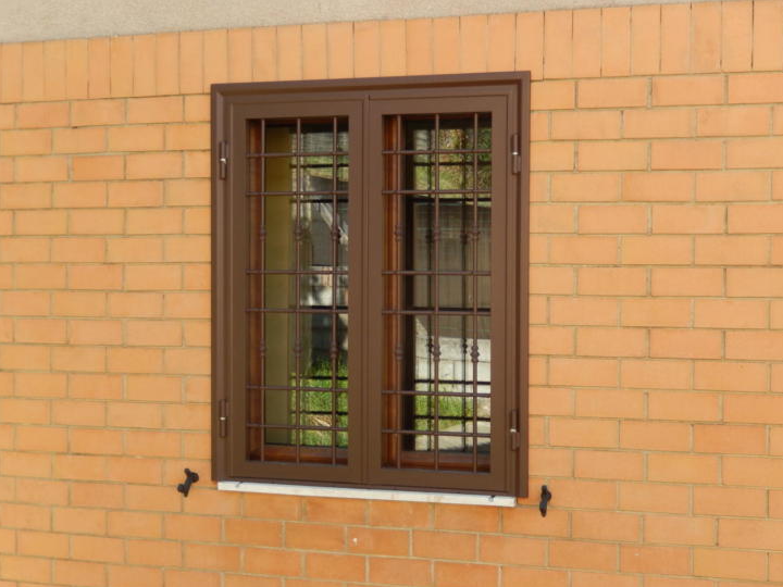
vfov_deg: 29.1
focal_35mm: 50
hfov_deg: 38.2
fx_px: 1131
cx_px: 408
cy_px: 299
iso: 125
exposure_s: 1/100
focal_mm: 8.1
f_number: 4.3
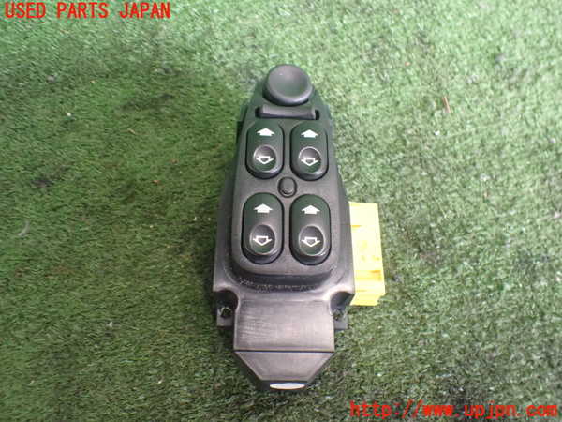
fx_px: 487
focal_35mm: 30
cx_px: 281
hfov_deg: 60.0
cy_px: 211
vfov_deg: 46.8
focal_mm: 5.4
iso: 800
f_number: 2.3
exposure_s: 1/80
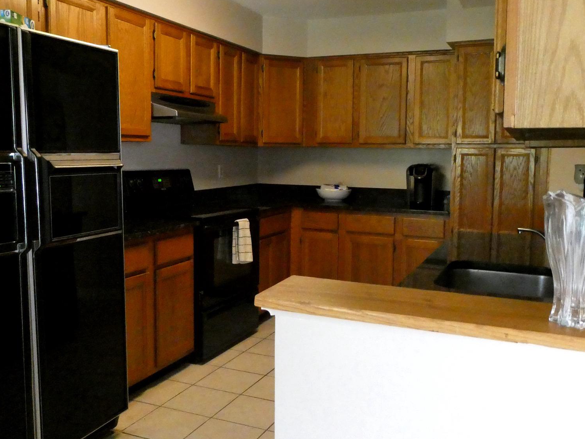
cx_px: 288
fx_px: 558
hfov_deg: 55.3
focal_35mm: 33
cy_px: 206
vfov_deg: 42.9
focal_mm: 4.3
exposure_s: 1/40
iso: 1600
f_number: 3.3
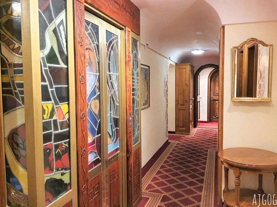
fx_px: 216
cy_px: 102
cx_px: 141
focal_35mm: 27
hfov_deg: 65.3
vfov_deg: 51.3
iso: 640
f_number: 1.7
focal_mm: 4.32
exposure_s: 1/33
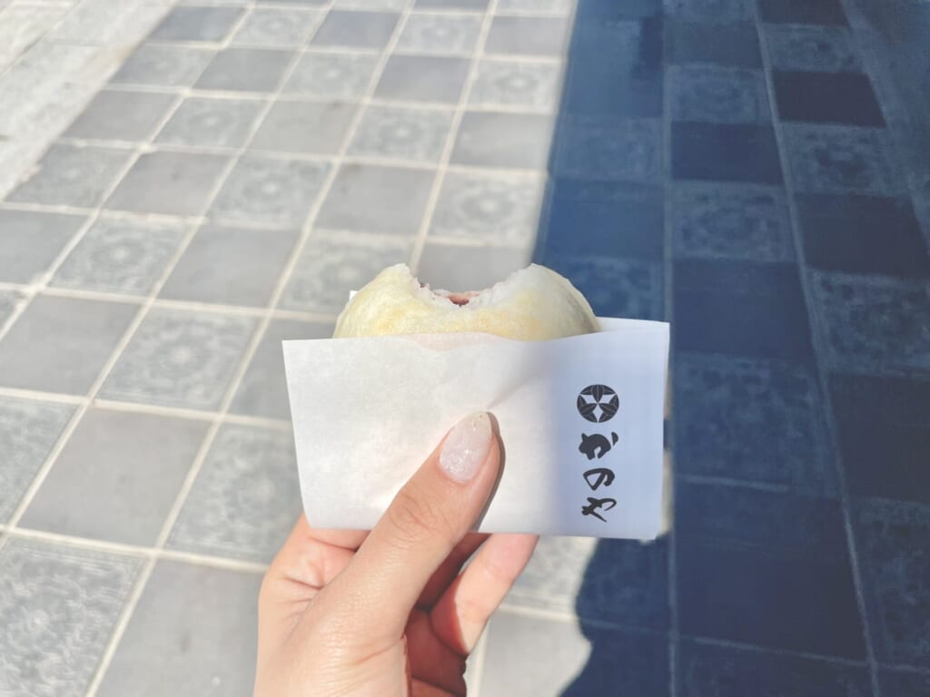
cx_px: 465
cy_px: 348
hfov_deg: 67.3
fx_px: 699
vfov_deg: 53.1
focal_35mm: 26
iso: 32
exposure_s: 1/4831
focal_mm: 4.2
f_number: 1.6
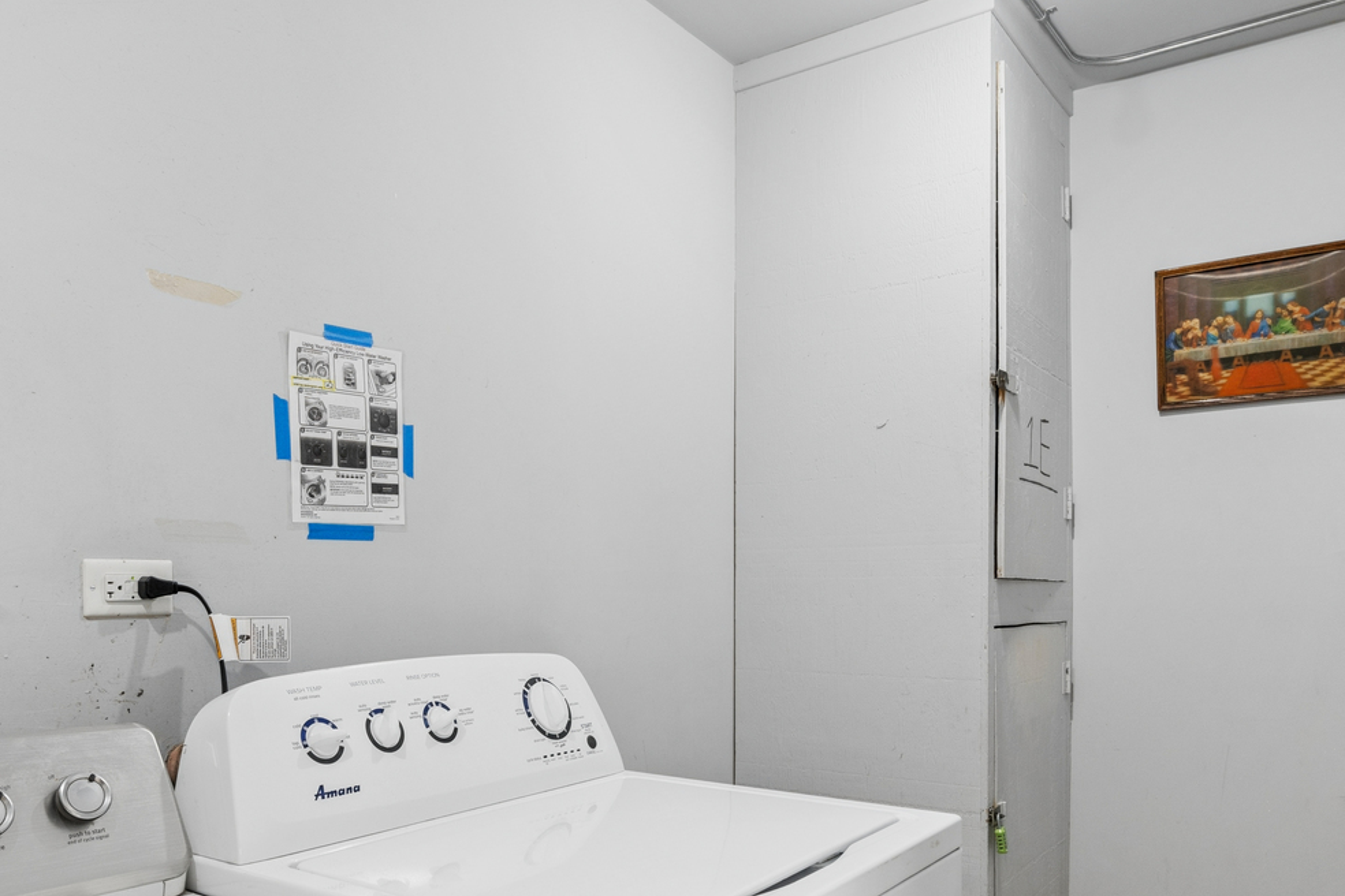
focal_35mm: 28
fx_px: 1046
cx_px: 622
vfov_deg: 44.8
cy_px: 673
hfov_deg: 65.4
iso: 400
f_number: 8
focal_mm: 17
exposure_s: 1/20
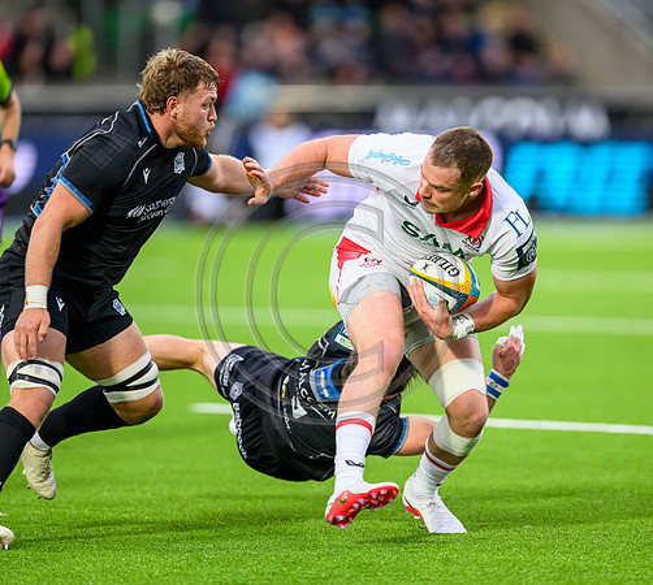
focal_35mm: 481
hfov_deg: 3.8
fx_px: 9756
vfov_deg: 3.4
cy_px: 292
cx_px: 439
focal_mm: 400
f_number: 3.2
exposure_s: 1/2000
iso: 2000
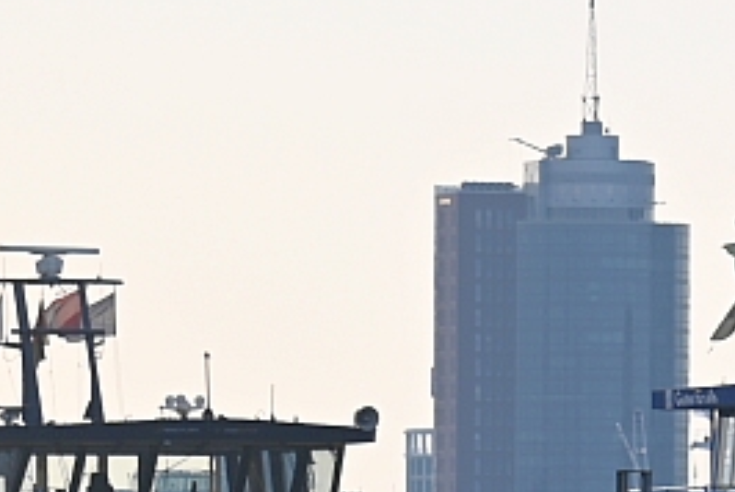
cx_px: 1310
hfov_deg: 4.4
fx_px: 9443
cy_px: 466
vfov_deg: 3.0
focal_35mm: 462
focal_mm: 120
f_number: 5.6
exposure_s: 1/500
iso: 100
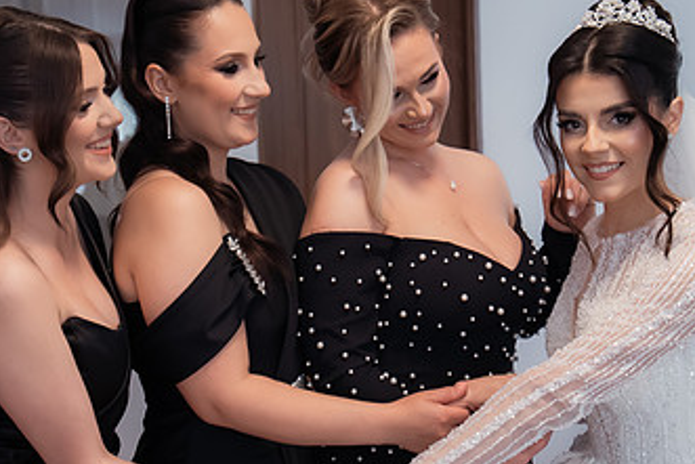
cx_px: 367
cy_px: 286
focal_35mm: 63
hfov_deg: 31.9
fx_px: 1217
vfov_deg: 21.6
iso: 1600
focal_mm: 30
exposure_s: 1/250
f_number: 2.8
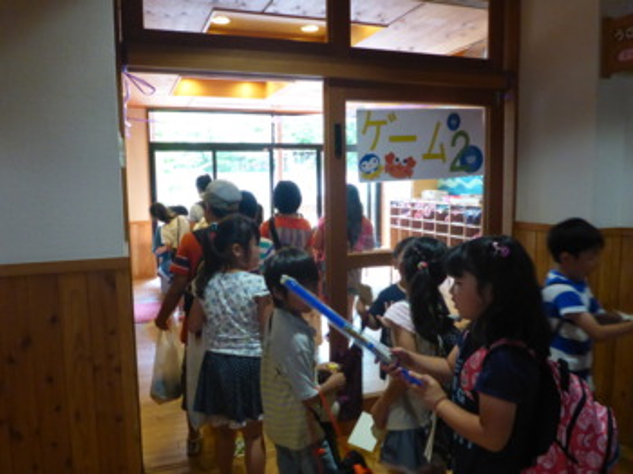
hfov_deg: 63.5
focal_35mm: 28
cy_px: 237
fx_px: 512
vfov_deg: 49.7
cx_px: 316
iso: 800
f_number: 3.3
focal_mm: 4.9
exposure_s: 1/60
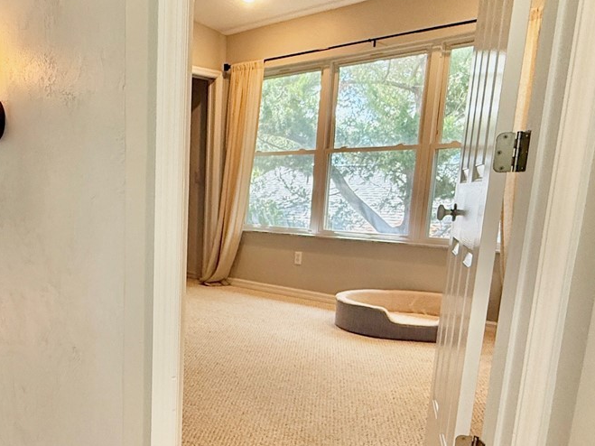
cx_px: 139
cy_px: 311
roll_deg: +0.0
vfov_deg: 41.0
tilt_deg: -11.0
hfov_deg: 51.4
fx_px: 584
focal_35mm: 34
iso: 200
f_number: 2.2
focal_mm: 2.22
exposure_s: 1/120
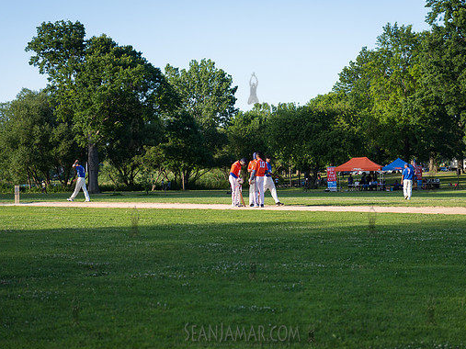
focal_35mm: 77
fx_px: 1036
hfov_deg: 25.3
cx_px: 253
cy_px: 177
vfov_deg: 19.1
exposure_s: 1/2500
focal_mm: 70
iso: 400
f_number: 2.8
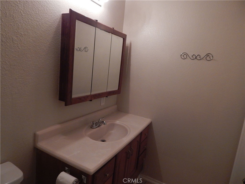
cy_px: 92
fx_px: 156
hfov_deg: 76.4
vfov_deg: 61.1
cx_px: 122
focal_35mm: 22
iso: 400
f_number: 3
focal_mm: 4
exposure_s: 1/25
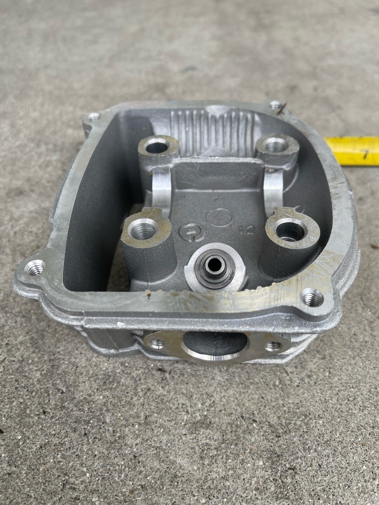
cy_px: 252
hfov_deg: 53.1
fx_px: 380
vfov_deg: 67.3
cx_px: 190
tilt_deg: -46.6
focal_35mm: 26
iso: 32
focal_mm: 5.1
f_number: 1.6
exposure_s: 1/867
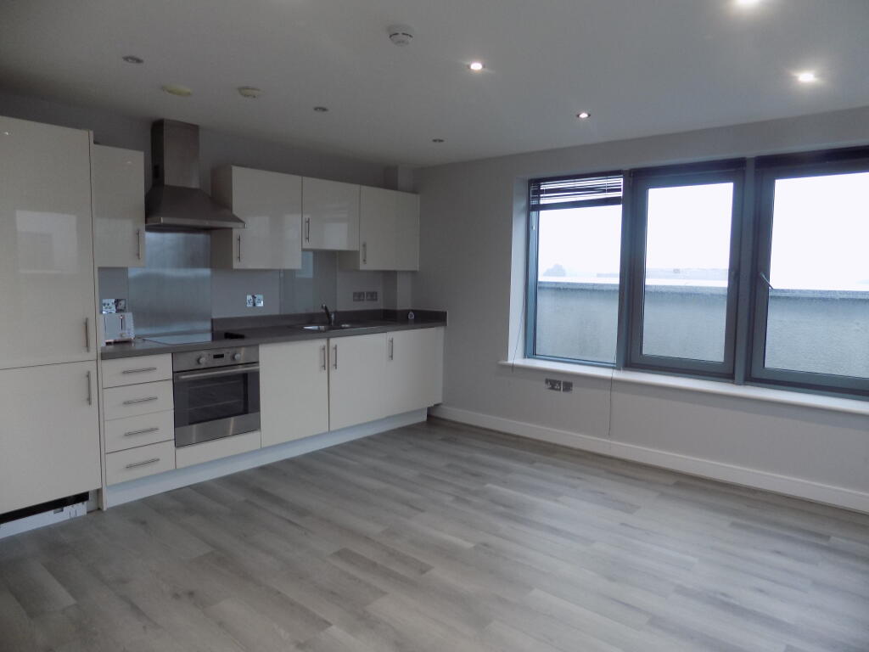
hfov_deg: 73.9
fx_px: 577
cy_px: 326
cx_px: 434
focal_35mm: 23
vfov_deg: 58.9
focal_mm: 4
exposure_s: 1/30
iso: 100
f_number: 3.1
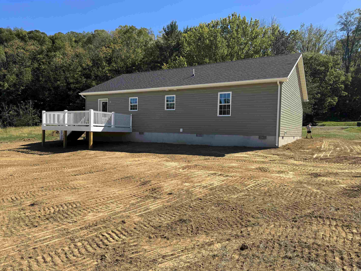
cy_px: 140
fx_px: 261
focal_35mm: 25
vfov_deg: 54.9
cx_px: 175
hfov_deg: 69.4
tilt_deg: +0.4
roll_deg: +0.7
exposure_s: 1/3802
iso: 80
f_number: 1.78
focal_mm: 6.76
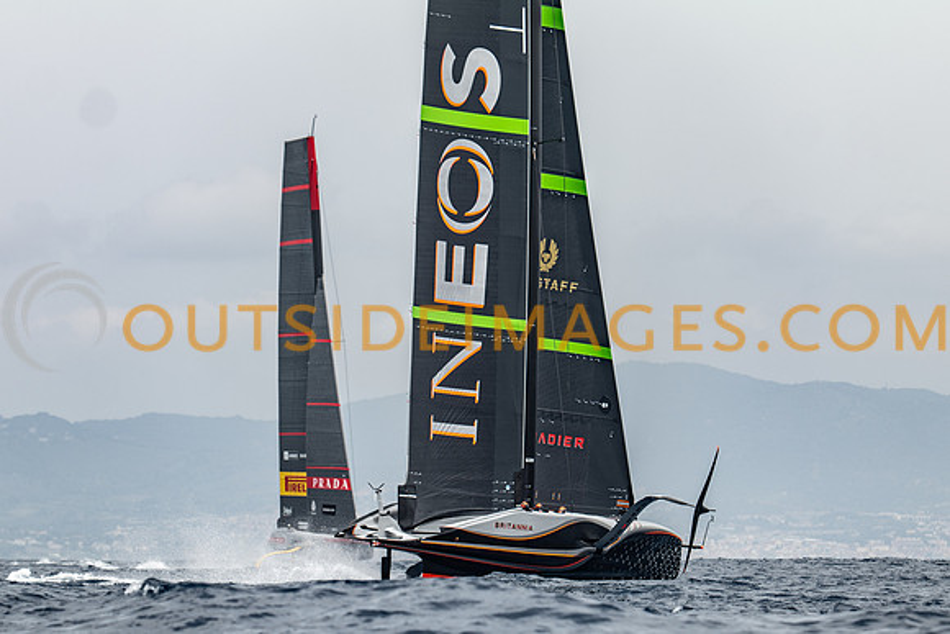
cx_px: 475
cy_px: 382
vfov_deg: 5.6
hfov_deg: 8.5
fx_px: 6424
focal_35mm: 243
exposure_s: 1/800
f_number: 4
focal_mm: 200
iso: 100
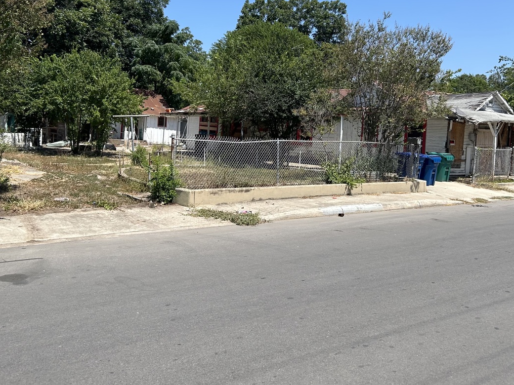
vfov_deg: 39.3
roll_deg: -2.3
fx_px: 535
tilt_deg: -0.4
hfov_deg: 51.3
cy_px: 134
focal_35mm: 36
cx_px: 242
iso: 50
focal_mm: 5.7
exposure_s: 1/3571
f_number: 1.5
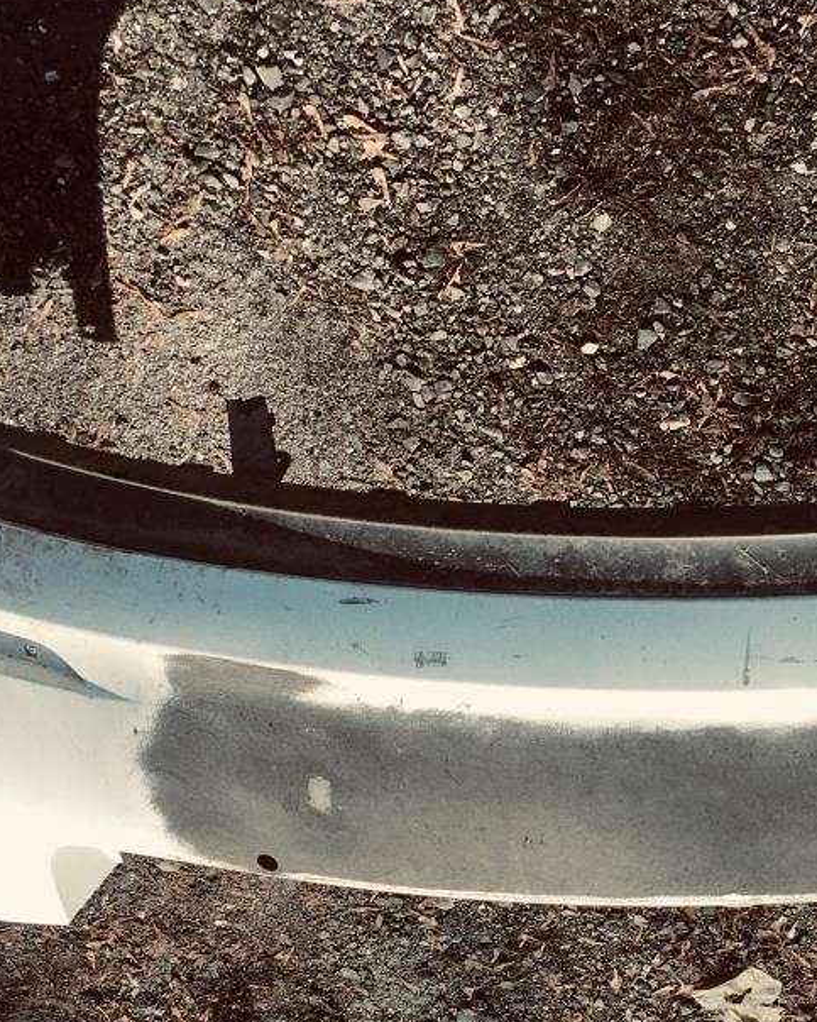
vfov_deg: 31.3
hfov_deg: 24.9
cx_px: 666
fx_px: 1814
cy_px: 626
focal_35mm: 60
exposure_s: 1/905
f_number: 2.2
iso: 25
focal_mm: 4.15
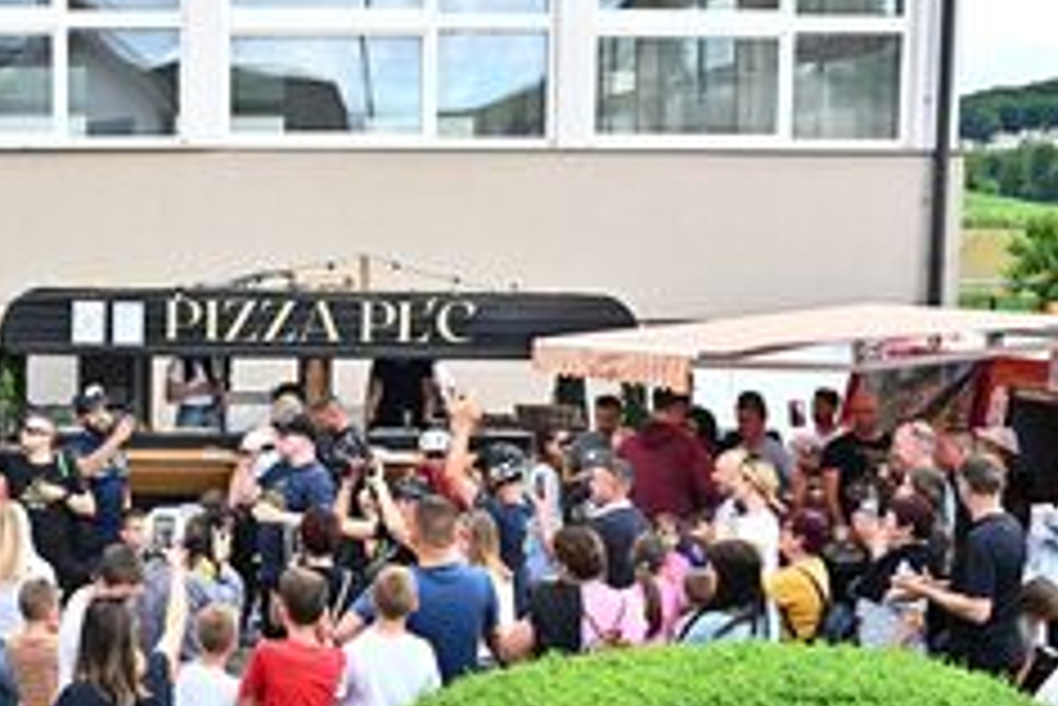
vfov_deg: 20.2
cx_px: 135
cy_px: 495
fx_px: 1970
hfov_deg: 29.0
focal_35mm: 67
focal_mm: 35
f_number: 11
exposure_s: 1/250
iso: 1600
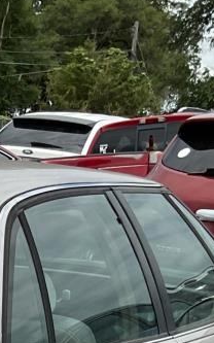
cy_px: 487
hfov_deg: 10.0
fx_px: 1102
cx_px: -251
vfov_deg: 16.4
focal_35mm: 118
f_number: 1.8
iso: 16
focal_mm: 3
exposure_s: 1/1912
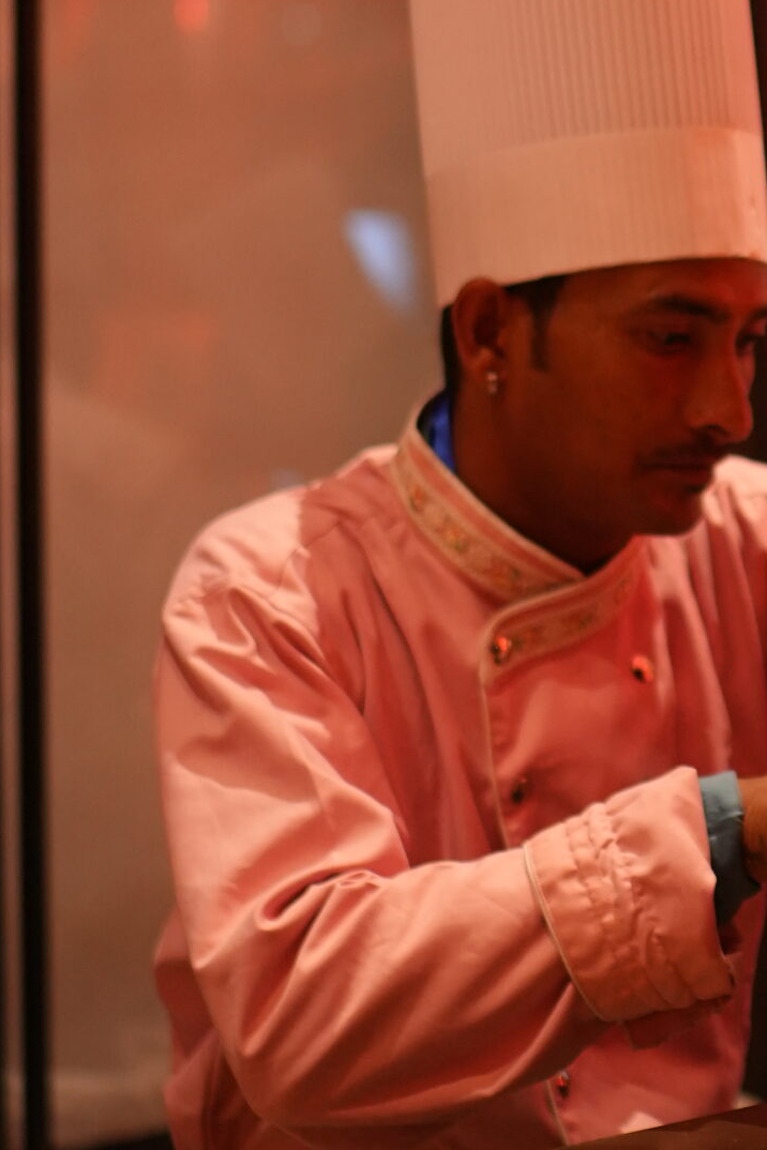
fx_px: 3963
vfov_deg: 16.4
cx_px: 773
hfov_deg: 11.0
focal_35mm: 124
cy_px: 285
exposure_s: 1/100
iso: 1000
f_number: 1.8
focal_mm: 35
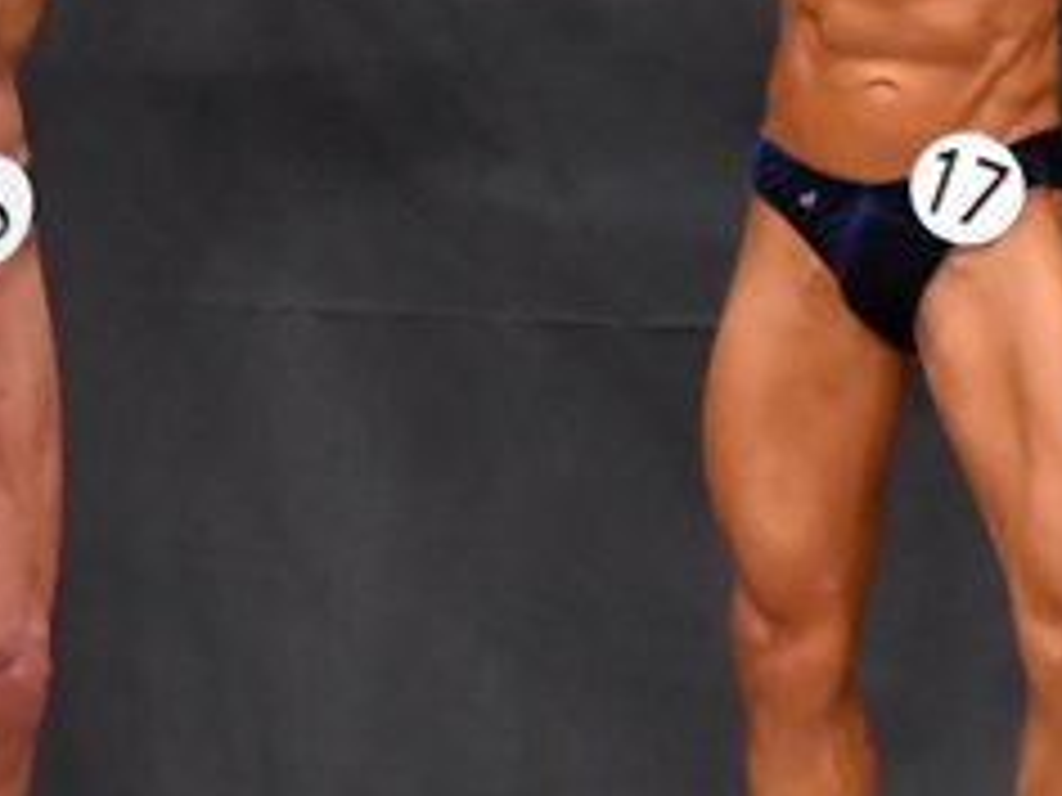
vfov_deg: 2.2
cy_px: 234
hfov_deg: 2.9
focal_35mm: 684
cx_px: 1348
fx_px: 20985
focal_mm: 145
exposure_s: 1/400
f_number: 5.6
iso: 5000
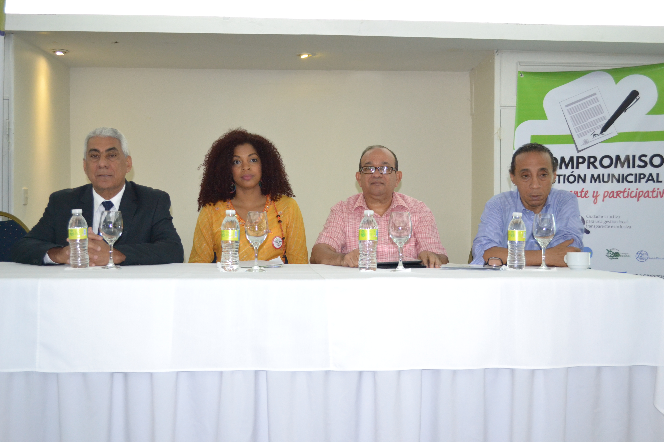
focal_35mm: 39
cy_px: 221
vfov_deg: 34.2
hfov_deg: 49.6
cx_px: 332
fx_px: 719
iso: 2000
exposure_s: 1/60
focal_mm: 26
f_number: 4.2
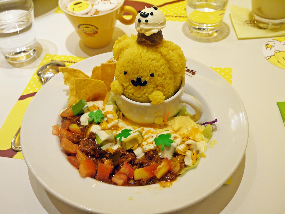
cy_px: 107
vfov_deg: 32.9
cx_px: 142
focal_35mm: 44
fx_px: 362
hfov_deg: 42.9
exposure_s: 1/60
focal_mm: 22
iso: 400
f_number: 4.6
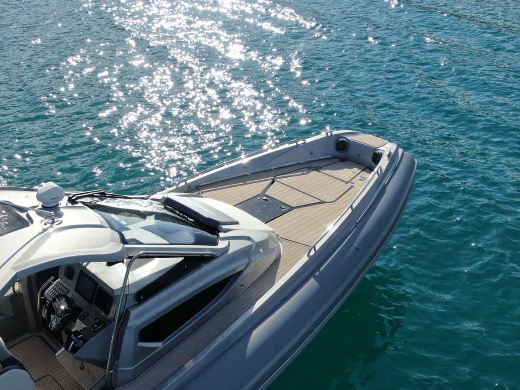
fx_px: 616
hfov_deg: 45.8
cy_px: 195
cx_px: 260
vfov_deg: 35.1
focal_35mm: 41
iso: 100
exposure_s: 1/1250
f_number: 3.5
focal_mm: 7.07
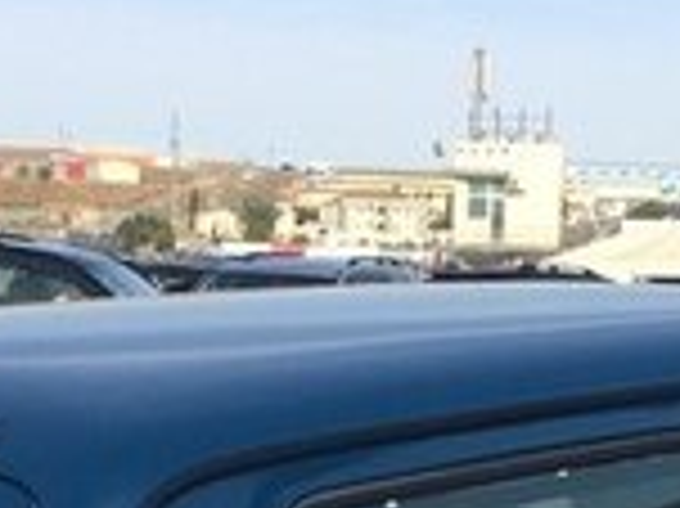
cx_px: 347
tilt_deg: -14.4
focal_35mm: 127
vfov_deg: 11.1
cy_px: 838
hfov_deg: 15.5
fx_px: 2493
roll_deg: -0.9
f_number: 2.2
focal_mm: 4.15
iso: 32
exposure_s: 1/1866
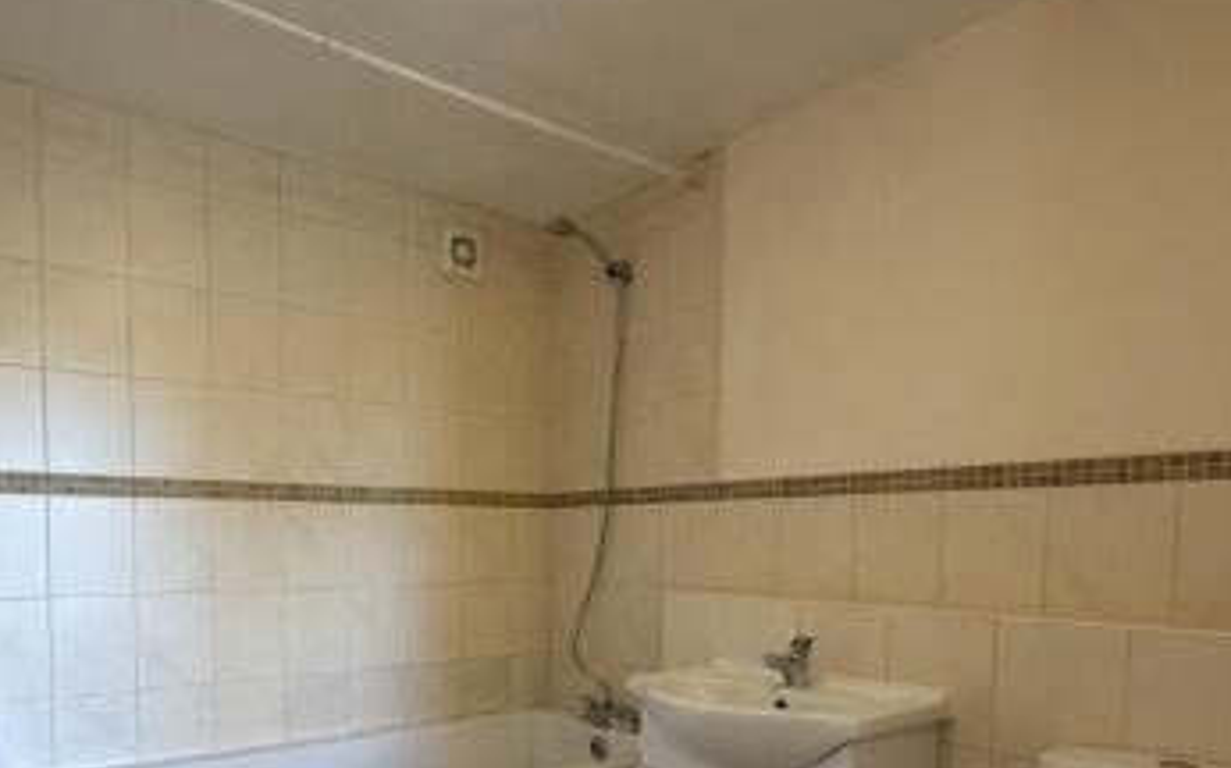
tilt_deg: -3.3
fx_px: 838
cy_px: 581
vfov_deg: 47.3
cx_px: 461
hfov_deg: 71.4
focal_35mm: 25
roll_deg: +0.2
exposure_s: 1/50
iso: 200
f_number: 2.2
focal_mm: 2.22
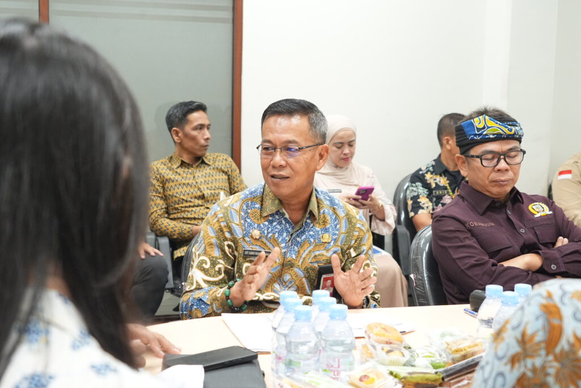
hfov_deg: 39.6
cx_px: 290
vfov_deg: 27.0
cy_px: 194
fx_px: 807
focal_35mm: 50
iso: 5000
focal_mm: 50
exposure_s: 1/100
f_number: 6.3
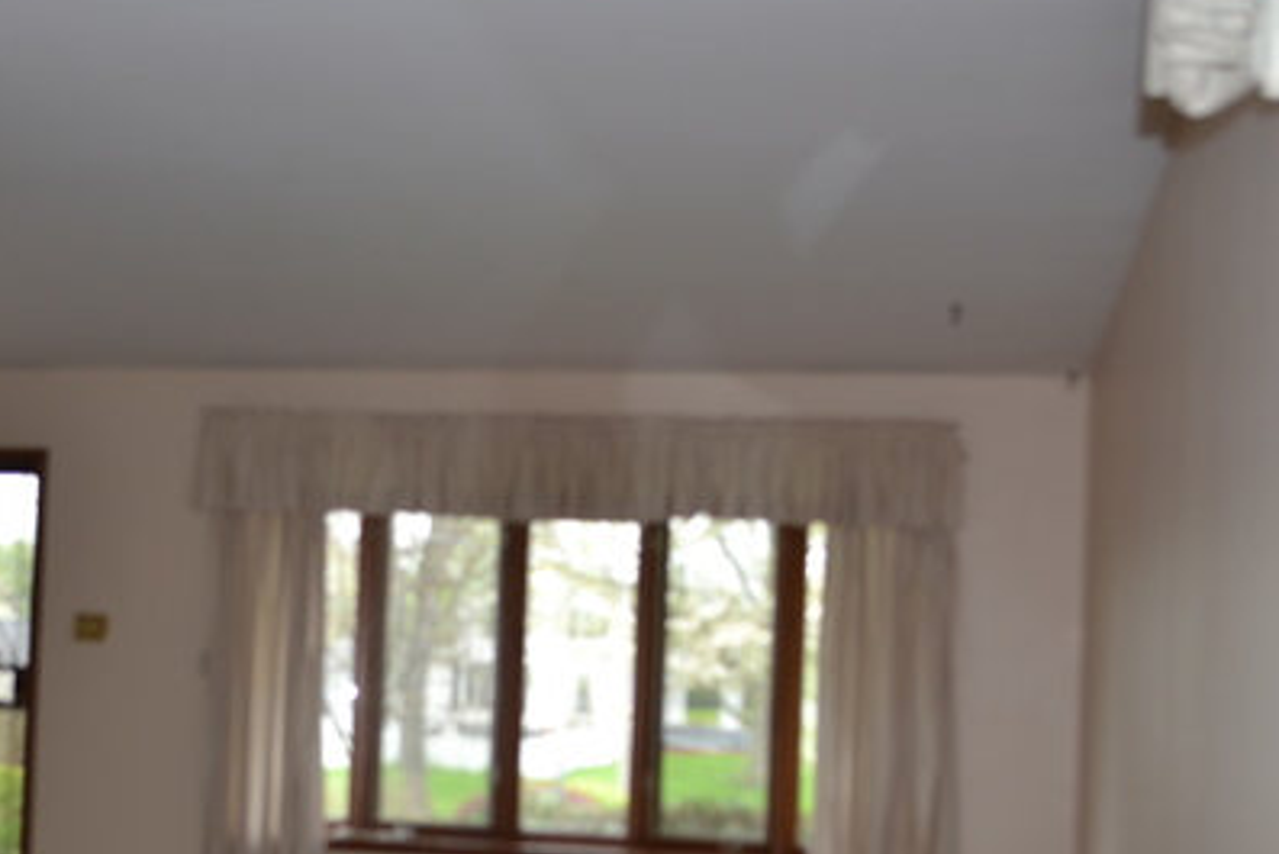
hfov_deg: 34.4
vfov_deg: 23.2
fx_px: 2061
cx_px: 509
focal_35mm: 58
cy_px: 640
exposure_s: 1/125
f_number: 4
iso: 280
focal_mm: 24
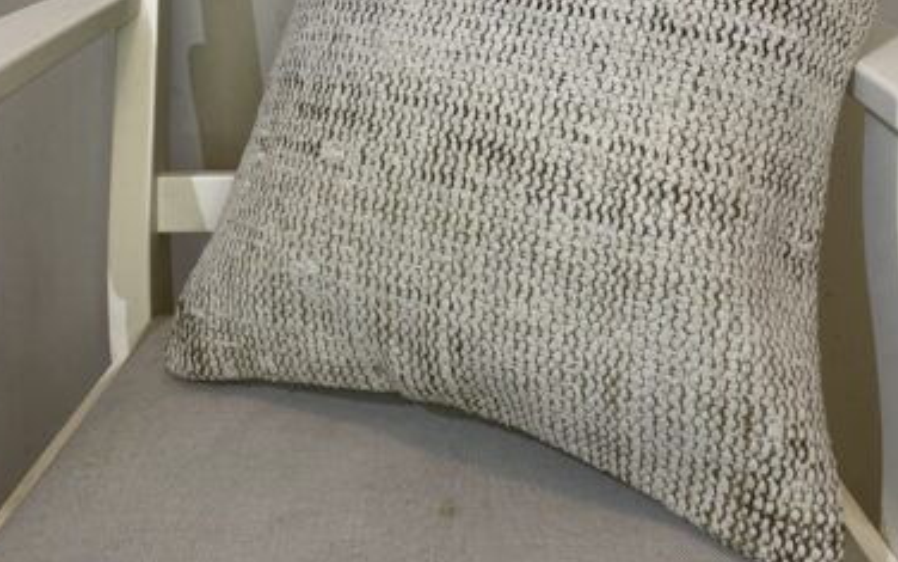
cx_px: 428
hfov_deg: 45.3
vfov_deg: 26.8
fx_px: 1077
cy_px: -57
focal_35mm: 44
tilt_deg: -11.2
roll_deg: +1.0
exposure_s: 1/121
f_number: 1.8
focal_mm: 4.25
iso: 125
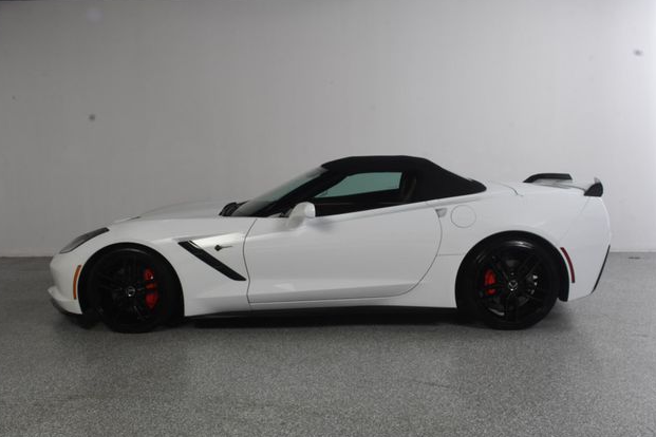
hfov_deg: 54.4
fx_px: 638
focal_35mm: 35
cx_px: 323
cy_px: 218
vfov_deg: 37.9
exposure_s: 1/160
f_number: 13
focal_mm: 23
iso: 100
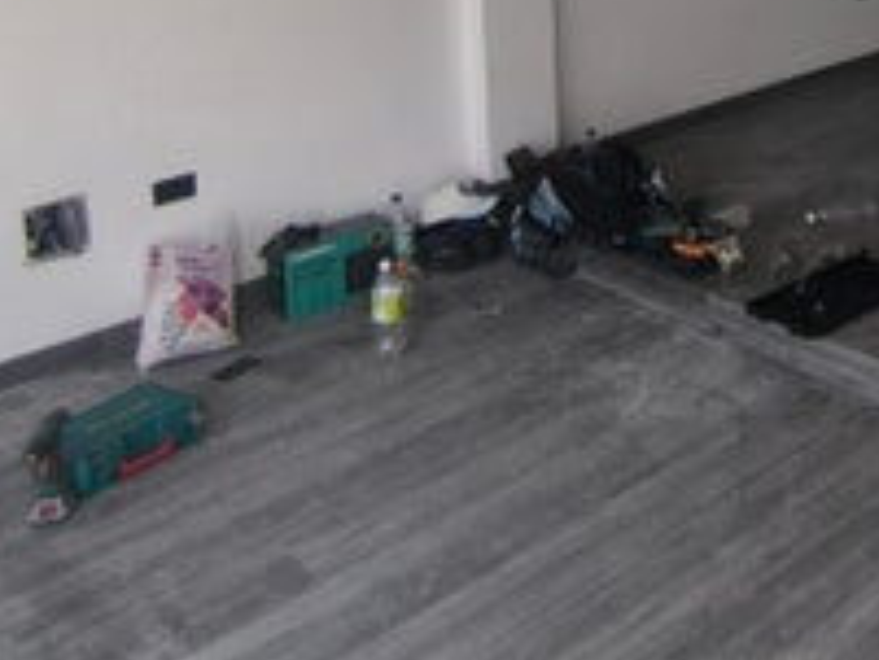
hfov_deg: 34.9
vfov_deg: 24.7
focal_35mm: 51
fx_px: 1296
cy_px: -210
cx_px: 827
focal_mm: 1.65
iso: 64
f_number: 2.2
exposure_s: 1/99.9
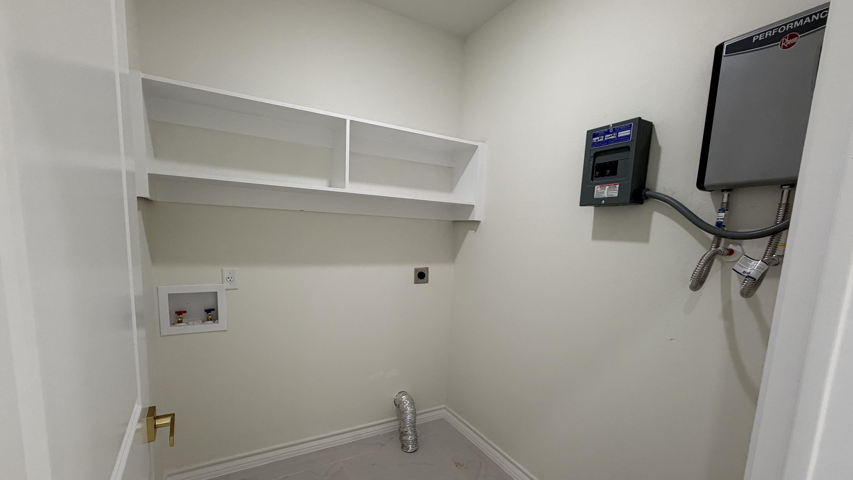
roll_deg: -2.7
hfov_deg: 99.4
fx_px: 362
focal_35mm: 16
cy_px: 285
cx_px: 430
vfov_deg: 66.5
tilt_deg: -8.2
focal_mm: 2.22
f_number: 2.2
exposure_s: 1/120
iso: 200
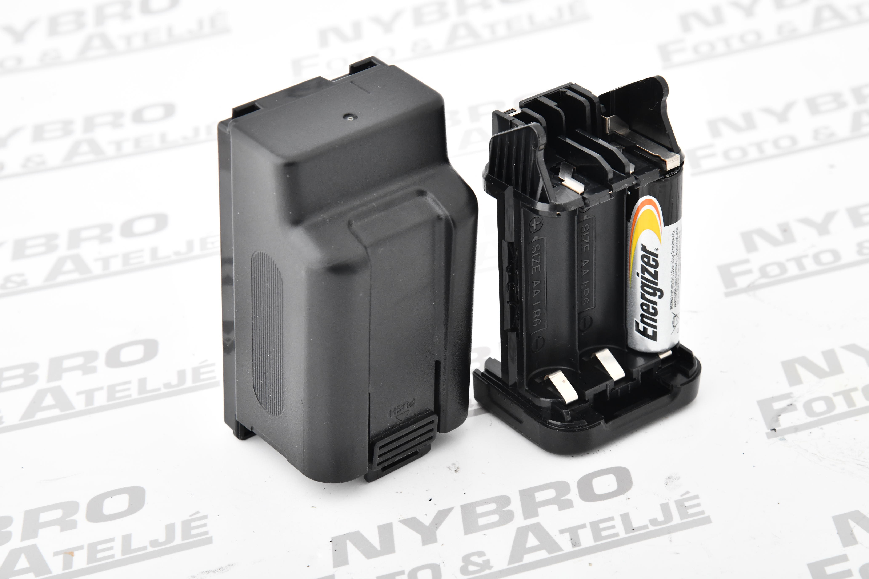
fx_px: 2896
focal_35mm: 120
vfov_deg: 11.4
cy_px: 290
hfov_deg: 17.1
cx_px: 434
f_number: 14
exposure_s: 1/200
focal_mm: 120
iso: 2500
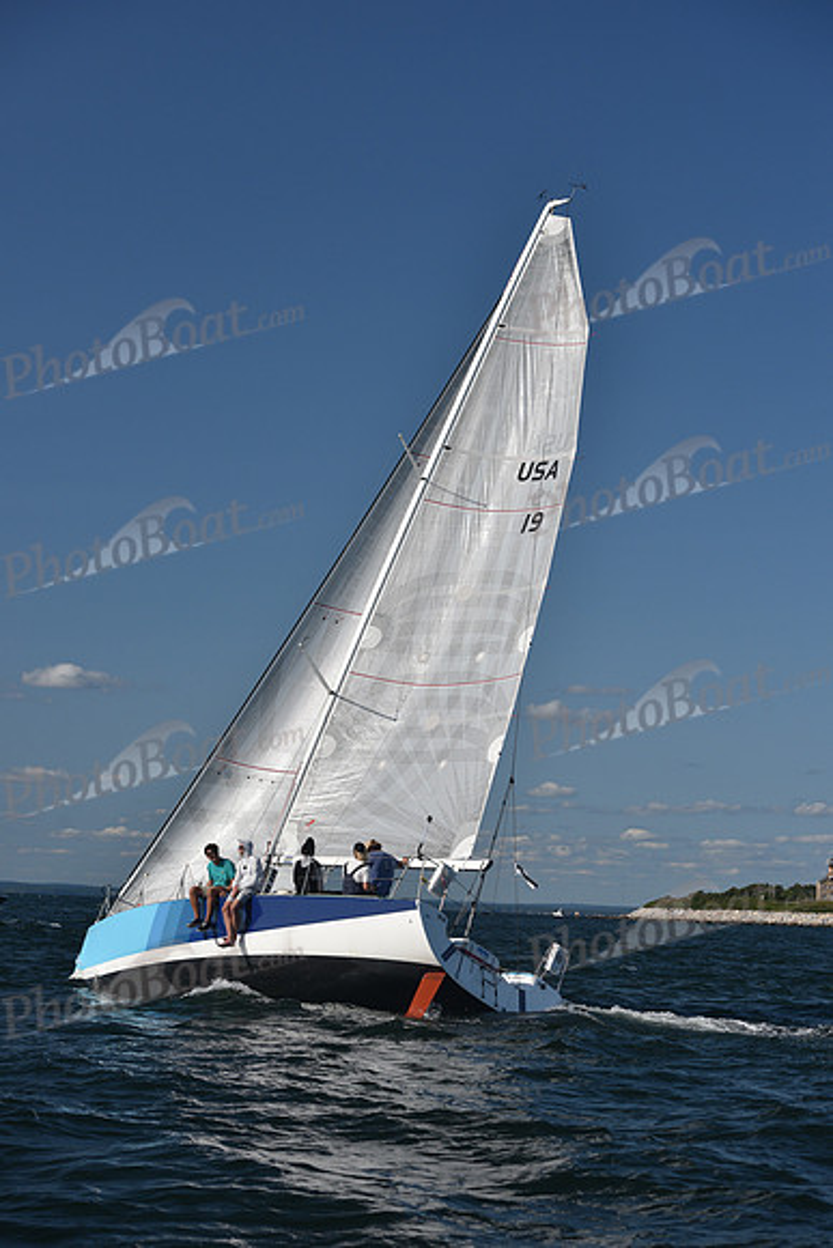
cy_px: 624
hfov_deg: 19.5
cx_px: 416
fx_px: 2428
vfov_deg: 28.8
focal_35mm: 70
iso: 250
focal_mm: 70
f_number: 7.1
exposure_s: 1/1000
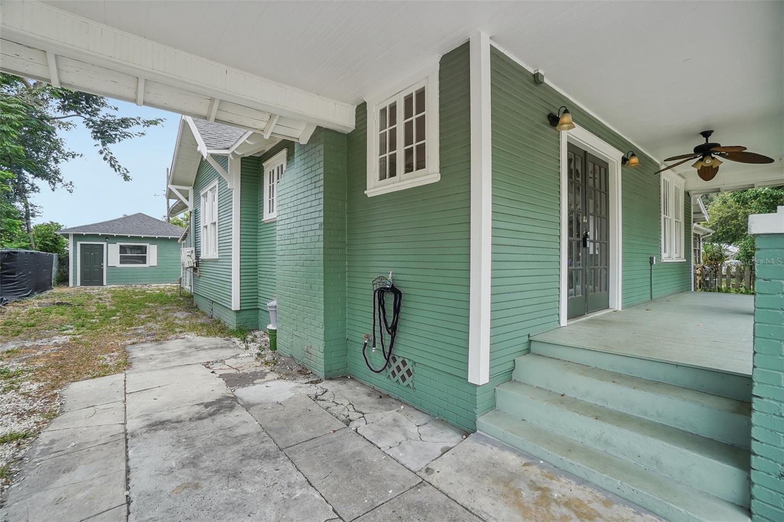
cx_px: 392
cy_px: 261
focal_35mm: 15
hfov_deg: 100.4
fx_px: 327
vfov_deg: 77.3
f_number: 8
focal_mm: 10
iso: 100
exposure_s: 1/60
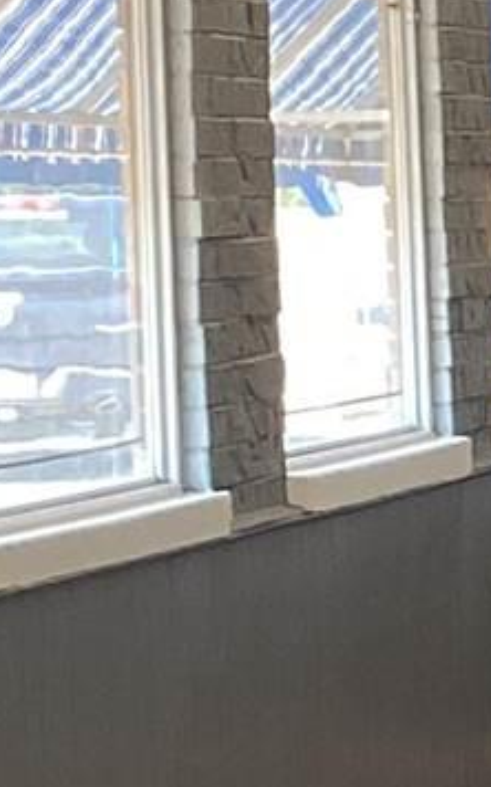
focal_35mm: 238
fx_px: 5104
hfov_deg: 4.9
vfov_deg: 8.8
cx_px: 1971
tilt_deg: -3.7
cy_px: 661
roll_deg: -0.1
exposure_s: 1/121
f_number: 1.8
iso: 125
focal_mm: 4.25
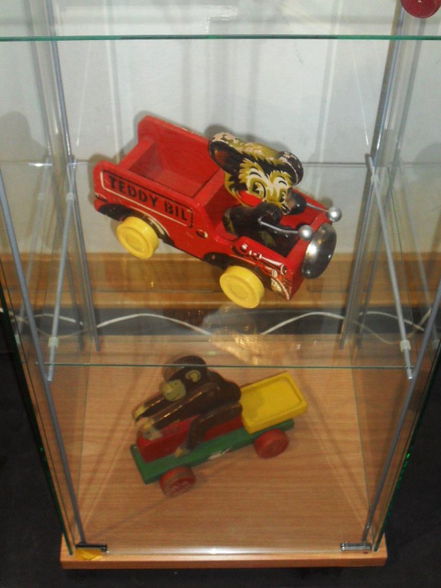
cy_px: 263
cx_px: 233
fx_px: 968
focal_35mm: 57
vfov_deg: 33.8
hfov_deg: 25.7
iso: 200
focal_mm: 8.7
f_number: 3.9
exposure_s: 1/45
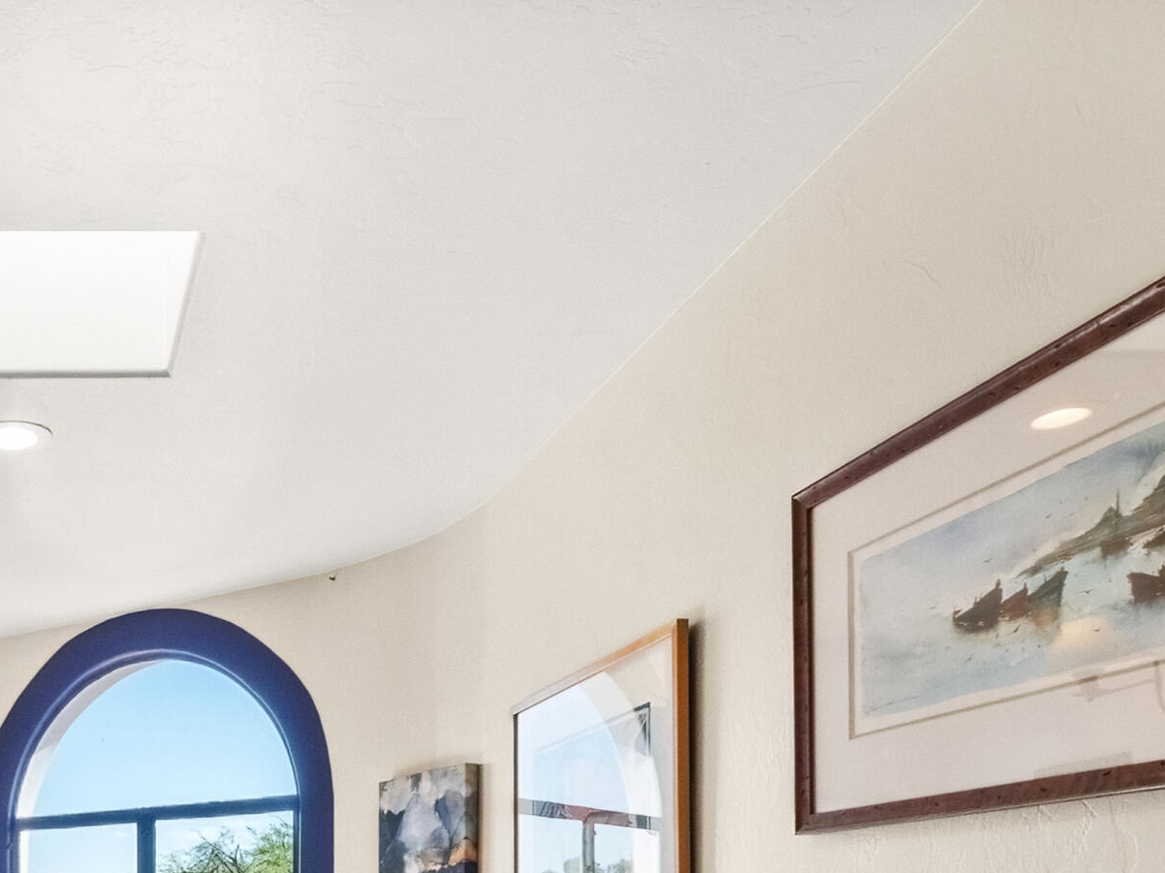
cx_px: 47
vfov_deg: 34.6
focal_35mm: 36
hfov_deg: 44.9
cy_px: 944
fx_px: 1211
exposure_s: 1/13
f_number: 22
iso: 1600
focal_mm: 10
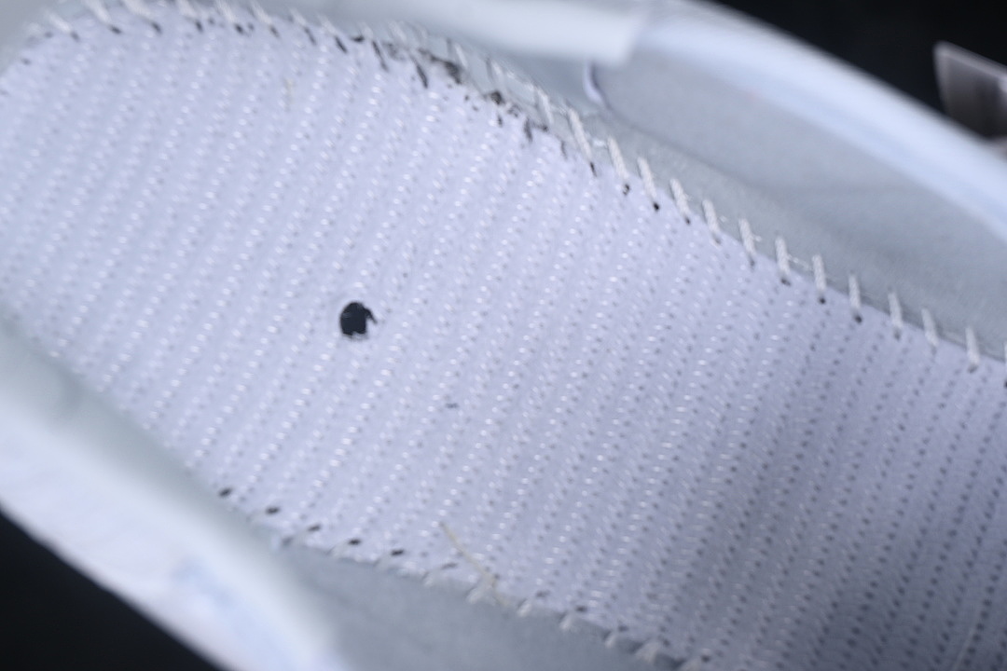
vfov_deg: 18.2
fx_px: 2098
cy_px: 336
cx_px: 504
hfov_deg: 27.0
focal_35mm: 75
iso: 160
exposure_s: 1/80
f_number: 7.1
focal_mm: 50
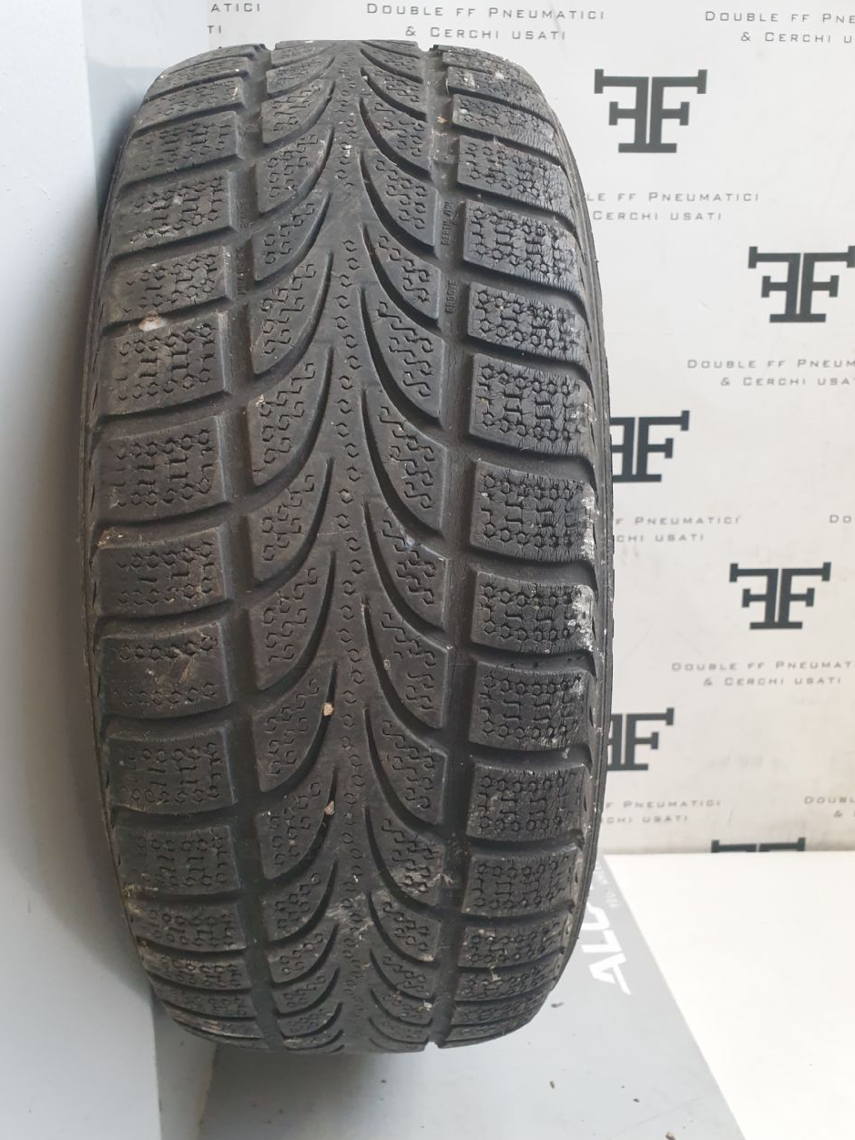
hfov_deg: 51.4
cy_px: 577
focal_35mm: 27
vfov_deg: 65.3
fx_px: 889
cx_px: 419
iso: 200
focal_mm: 4.3
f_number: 2.4
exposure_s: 1/50
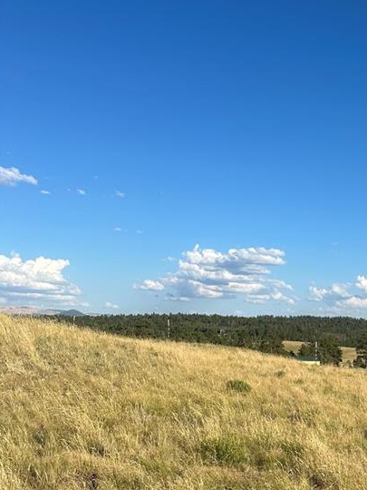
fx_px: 679
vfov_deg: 39.6
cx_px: 364
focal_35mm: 48
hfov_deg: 28.5
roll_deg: -1.7
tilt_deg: +7.1
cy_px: 276
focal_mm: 6.86
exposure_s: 1/4762
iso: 80
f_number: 1.78
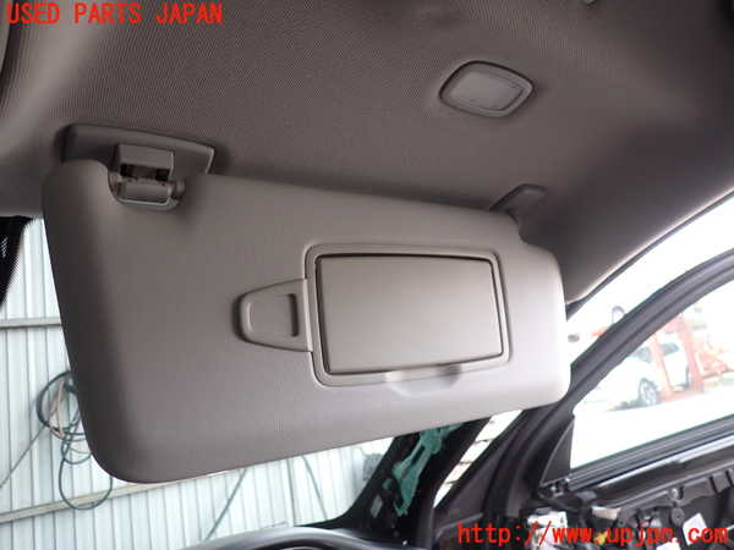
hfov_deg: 69.4
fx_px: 530
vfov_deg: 54.9
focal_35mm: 25
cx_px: 367
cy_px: 275
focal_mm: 4.5
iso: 100
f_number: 2
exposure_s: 1/80
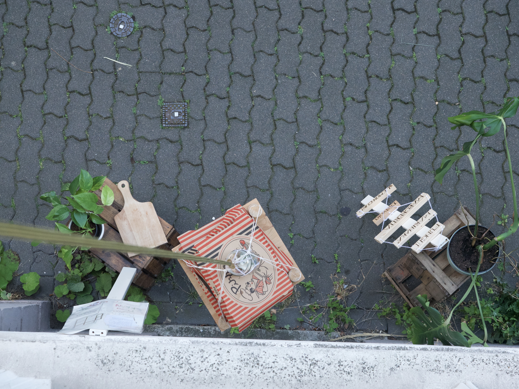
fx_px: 1214
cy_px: 196
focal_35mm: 81
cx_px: 262
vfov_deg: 18.2
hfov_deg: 24.1
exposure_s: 1/100
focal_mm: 40
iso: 1250
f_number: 5
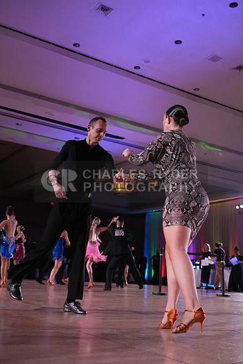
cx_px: 122
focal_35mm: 38
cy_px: 182
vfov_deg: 50.7
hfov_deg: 35.1
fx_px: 384
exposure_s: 1/400
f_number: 4
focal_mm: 38
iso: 1600
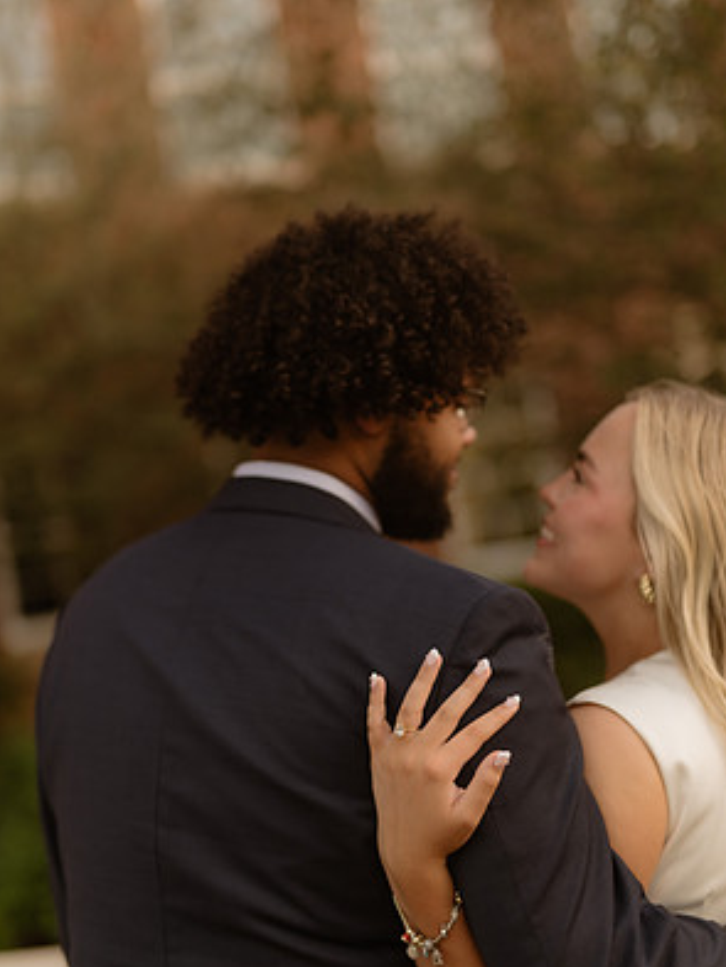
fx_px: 1537
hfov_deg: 26.6
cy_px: 551
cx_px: 364
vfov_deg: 34.9
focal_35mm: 55
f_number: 1.4
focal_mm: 50
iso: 250
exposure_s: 1/320
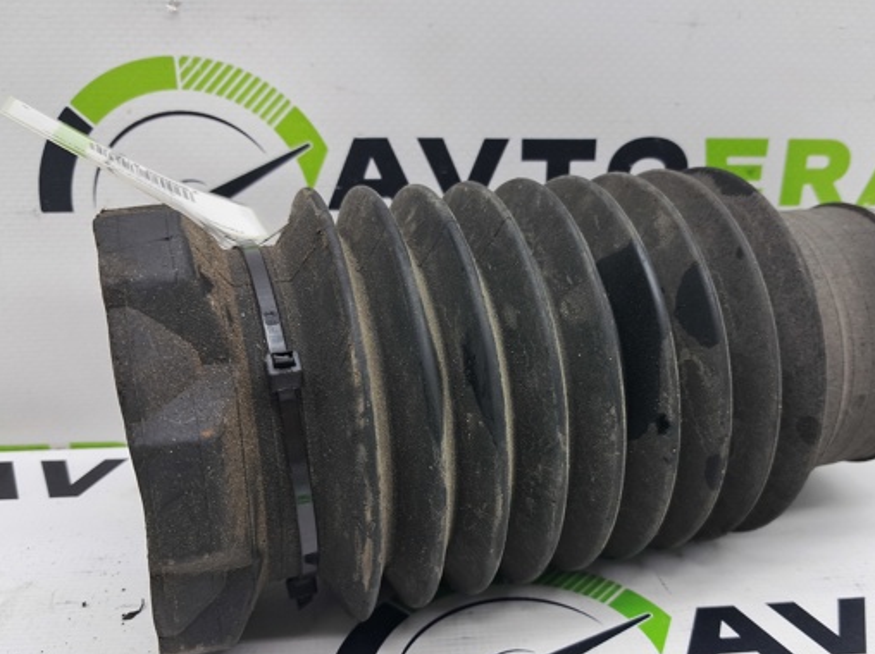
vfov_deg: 41.5
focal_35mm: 34
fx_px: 859
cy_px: 397
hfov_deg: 53.7
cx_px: 520
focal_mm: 4
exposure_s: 1/50
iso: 50
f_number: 1.8
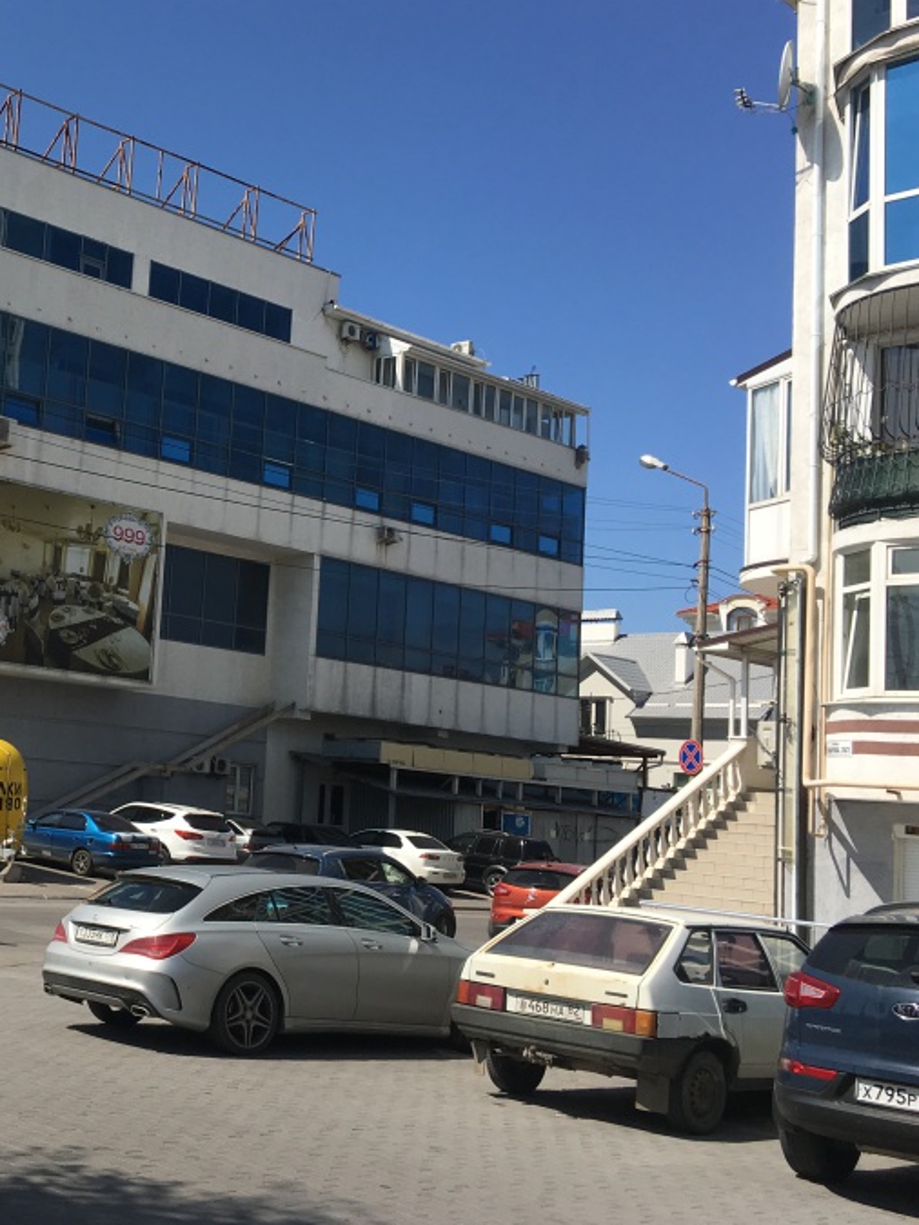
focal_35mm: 43
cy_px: 596
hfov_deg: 31.6
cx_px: 49
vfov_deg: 43.8
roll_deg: -5.5
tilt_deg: +9.1
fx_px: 1521
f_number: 2.2
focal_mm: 4.15
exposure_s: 1/2331
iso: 25
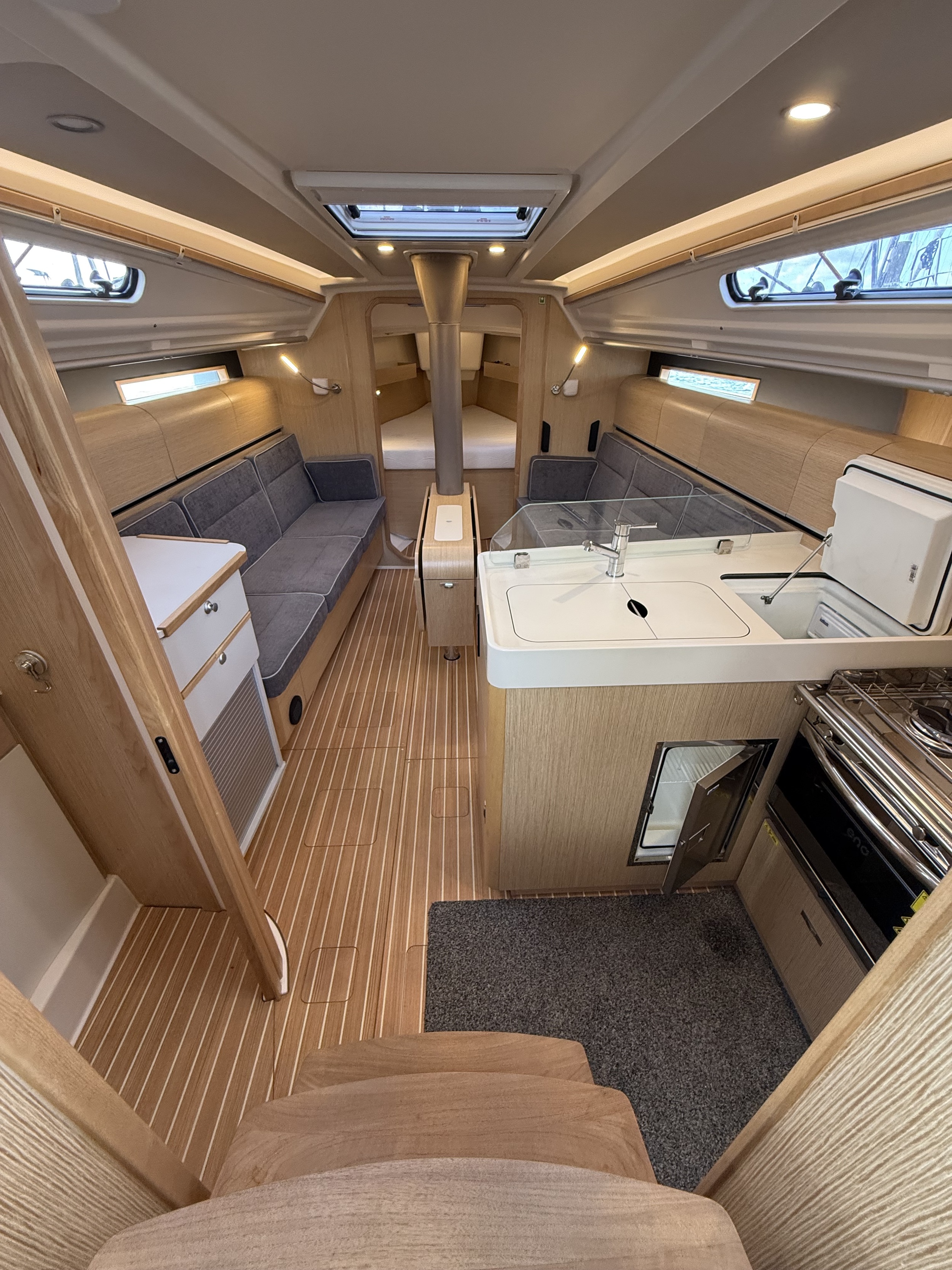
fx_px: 513
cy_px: 635
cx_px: 476
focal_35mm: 14
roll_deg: +0.1
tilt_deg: -30.8
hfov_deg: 85.7
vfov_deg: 102.1
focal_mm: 2.22
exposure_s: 1/99
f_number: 2.2
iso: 250
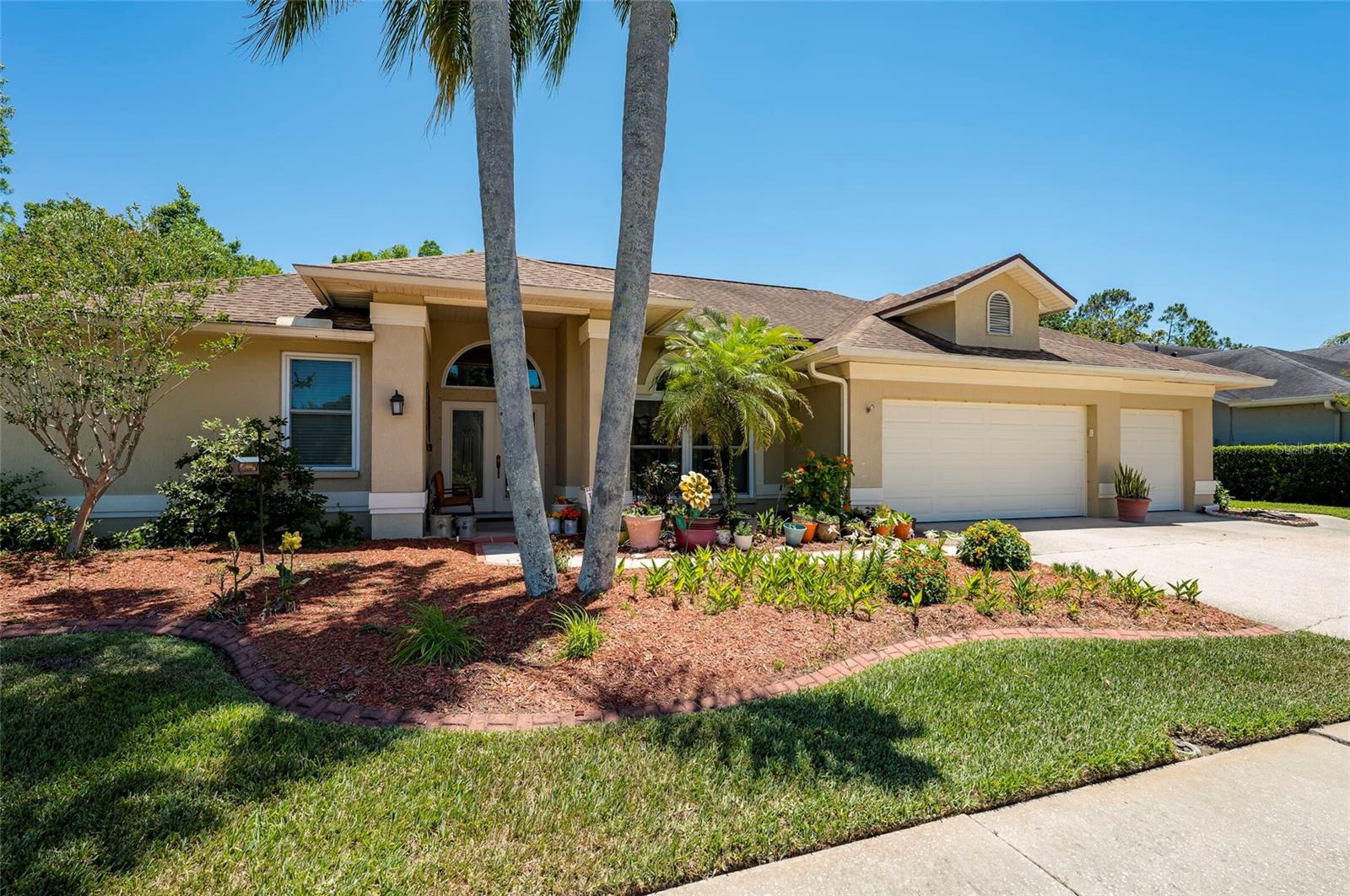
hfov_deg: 95.0
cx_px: 675
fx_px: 618
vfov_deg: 71.9
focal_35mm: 16
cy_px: 448
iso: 200
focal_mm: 16.5
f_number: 8
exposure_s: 1/250
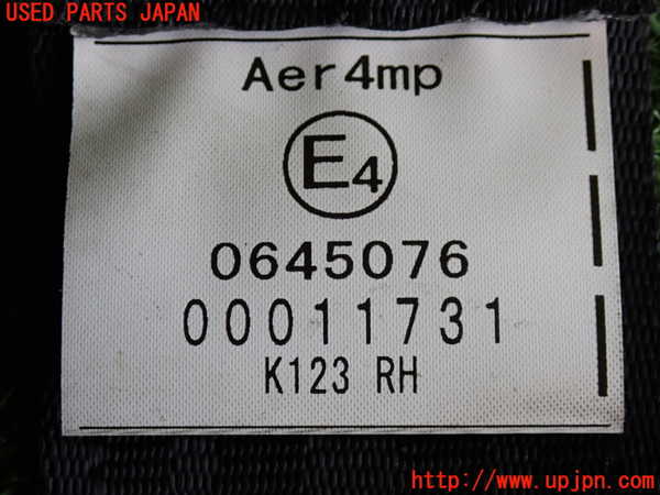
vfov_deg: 15.7
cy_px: 248
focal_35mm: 94
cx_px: 330
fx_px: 1792
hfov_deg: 20.9
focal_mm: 16.79
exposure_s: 1/100
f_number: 4.7
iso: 320
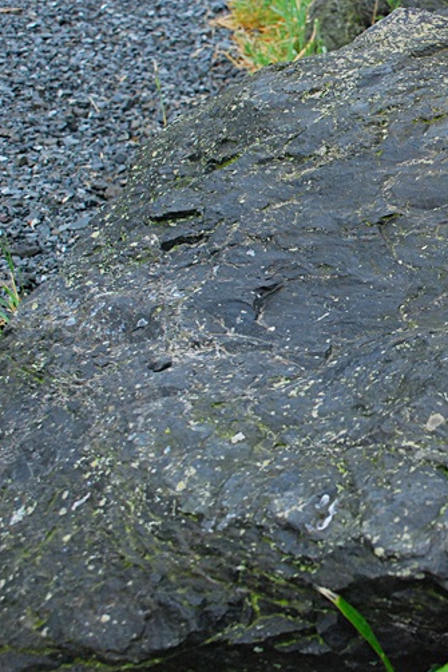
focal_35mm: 67
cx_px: 473
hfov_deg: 19.6
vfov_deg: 30.1
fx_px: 1250
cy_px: 319
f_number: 5.6
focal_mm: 28
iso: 640
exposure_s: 1/30
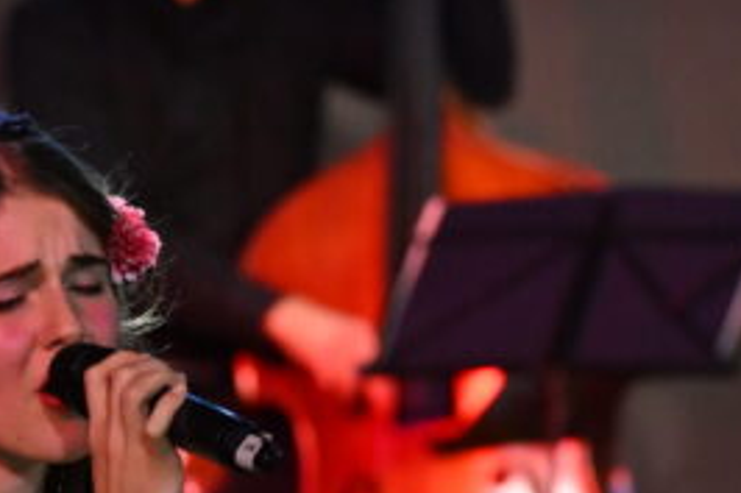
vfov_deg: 3.8
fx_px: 7426
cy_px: 593
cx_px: 240
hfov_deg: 5.7
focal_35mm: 361
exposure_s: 1/640
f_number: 3.5
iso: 8000
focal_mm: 125
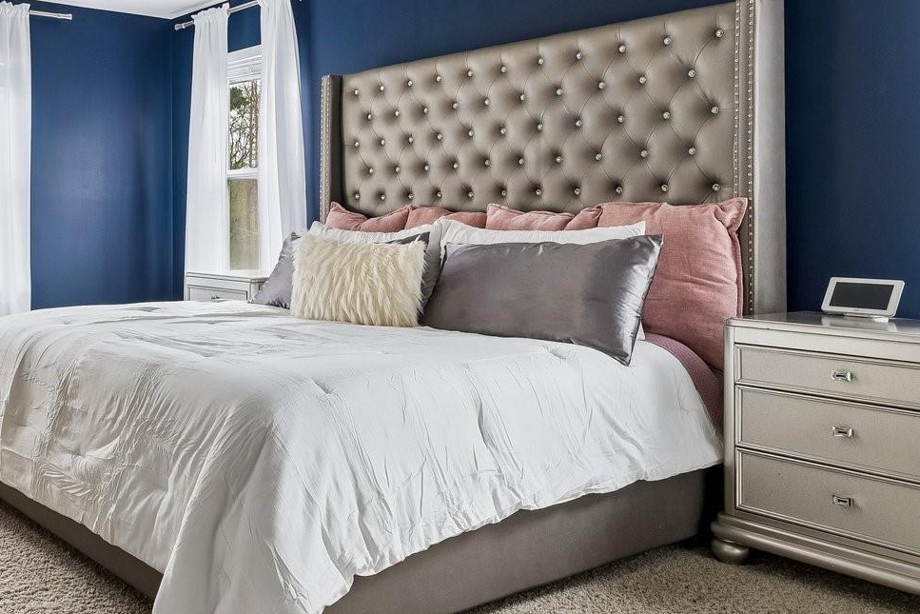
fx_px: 920
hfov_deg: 49.2
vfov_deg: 36.6
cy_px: 226
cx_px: 149
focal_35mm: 36
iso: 400
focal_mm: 17
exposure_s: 1/30
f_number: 8
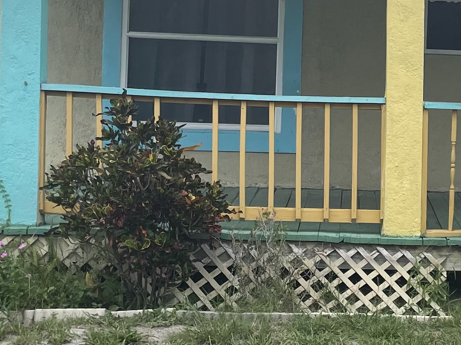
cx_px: 515
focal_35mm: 89
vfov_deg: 16.5
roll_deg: -1.7
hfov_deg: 20.9
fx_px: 1185
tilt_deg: -0.9
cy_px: 75
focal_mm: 4.2
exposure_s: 1/2212
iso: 32
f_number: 1.6
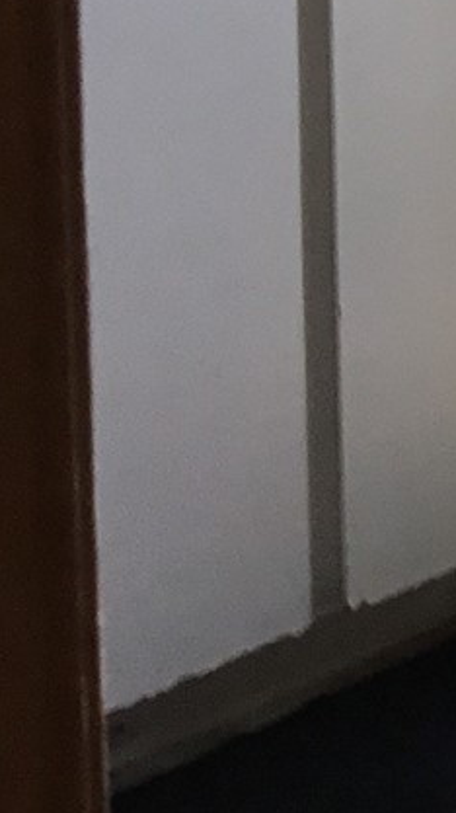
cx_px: 1649
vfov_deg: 12.1
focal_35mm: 166
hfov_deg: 6.3
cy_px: -558
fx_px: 3575
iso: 32
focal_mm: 3.3
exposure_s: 1/50
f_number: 2.4
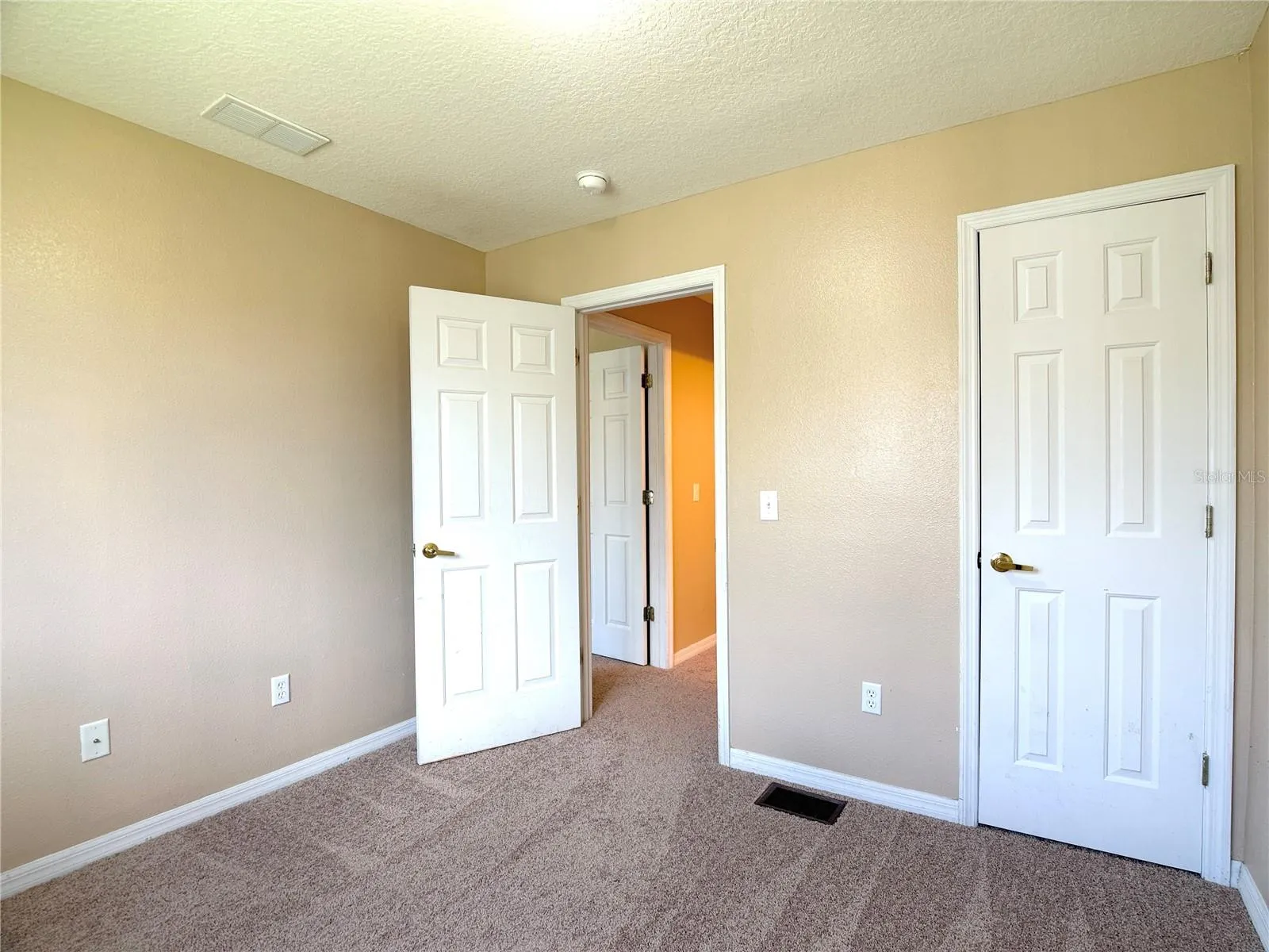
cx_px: 634
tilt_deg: -0.3
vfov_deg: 56.8
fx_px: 880
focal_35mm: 24
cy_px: 476
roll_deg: +0.1
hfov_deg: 71.6
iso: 125
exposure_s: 1/60
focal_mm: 6.76
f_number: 1.78
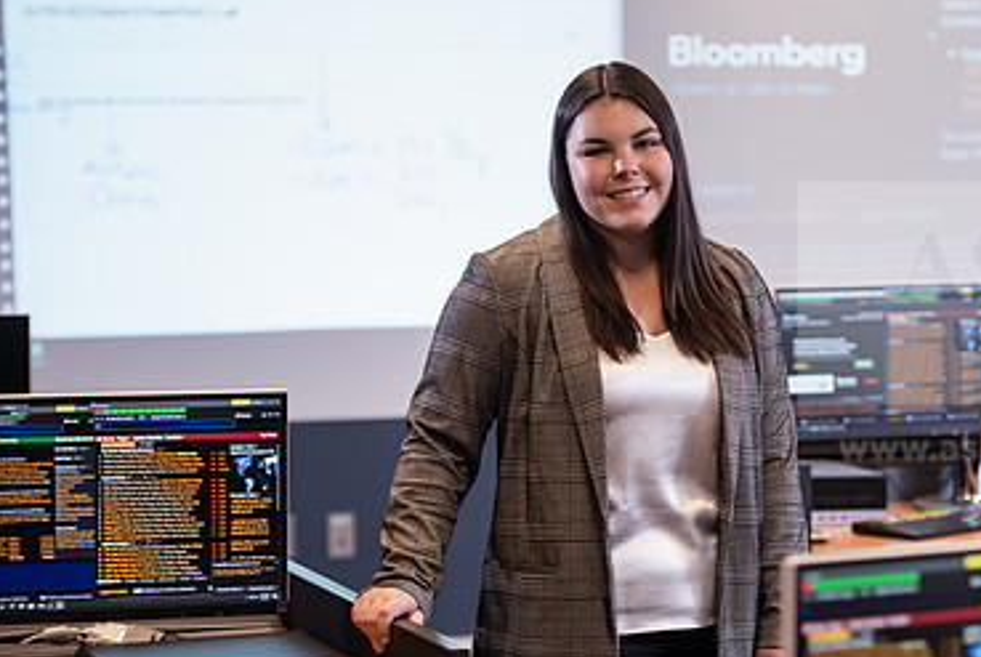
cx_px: 718
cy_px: 504
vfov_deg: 10.2
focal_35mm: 135
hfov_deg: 15.1
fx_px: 3683
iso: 1000
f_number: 3.2
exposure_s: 1/200
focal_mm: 86
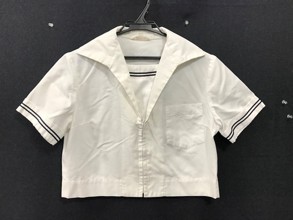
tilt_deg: -2.3
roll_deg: -1.5
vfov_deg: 49.7
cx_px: 146
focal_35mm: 28
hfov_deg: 63.4
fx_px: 237
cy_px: 110
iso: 20
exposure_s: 1/33
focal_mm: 3.99
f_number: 1.8
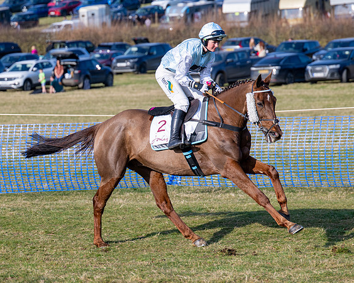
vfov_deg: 7.9
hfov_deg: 9.8
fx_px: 2055
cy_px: 142
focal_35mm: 196
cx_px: 160
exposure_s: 1/2000
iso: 100
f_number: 2.8
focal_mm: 95
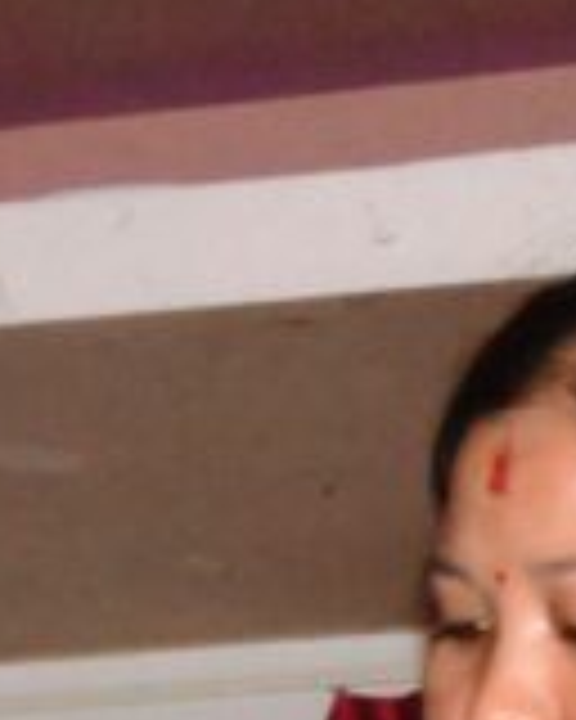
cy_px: 994
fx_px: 7501
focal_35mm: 352
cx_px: -261
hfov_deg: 4.4
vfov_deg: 5.5
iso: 20000
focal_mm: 52
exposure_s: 1/250
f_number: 25
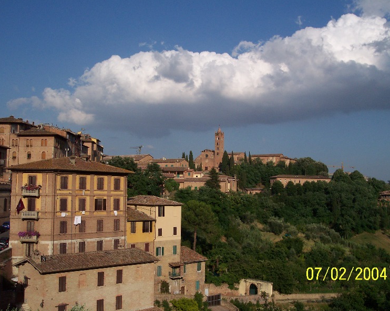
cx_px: 198
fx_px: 462
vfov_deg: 37.3
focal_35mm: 40
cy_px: 156
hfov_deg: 45.8
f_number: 4.8
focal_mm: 8
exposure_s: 1/1000
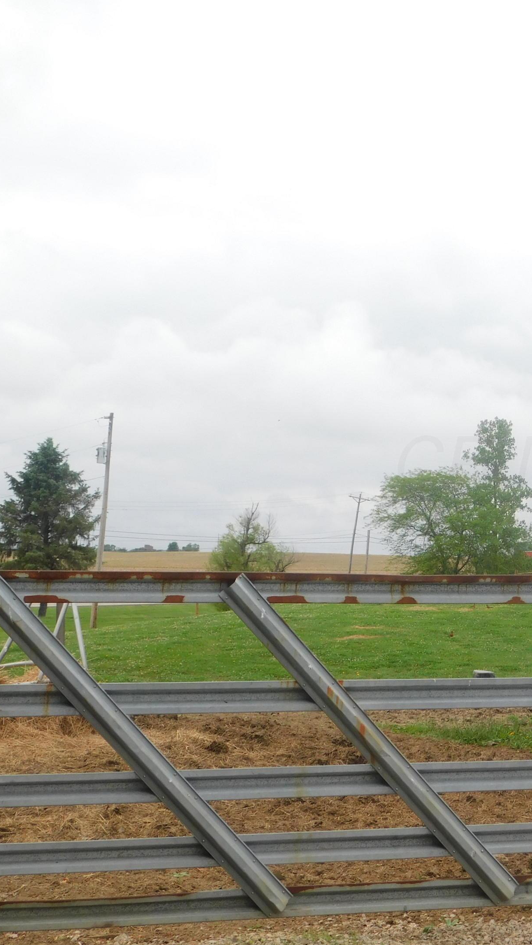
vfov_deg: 27.5
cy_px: 461
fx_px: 1931
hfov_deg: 15.4
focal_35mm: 77
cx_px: 527
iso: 125
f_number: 3.8
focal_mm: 9
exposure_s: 1/640
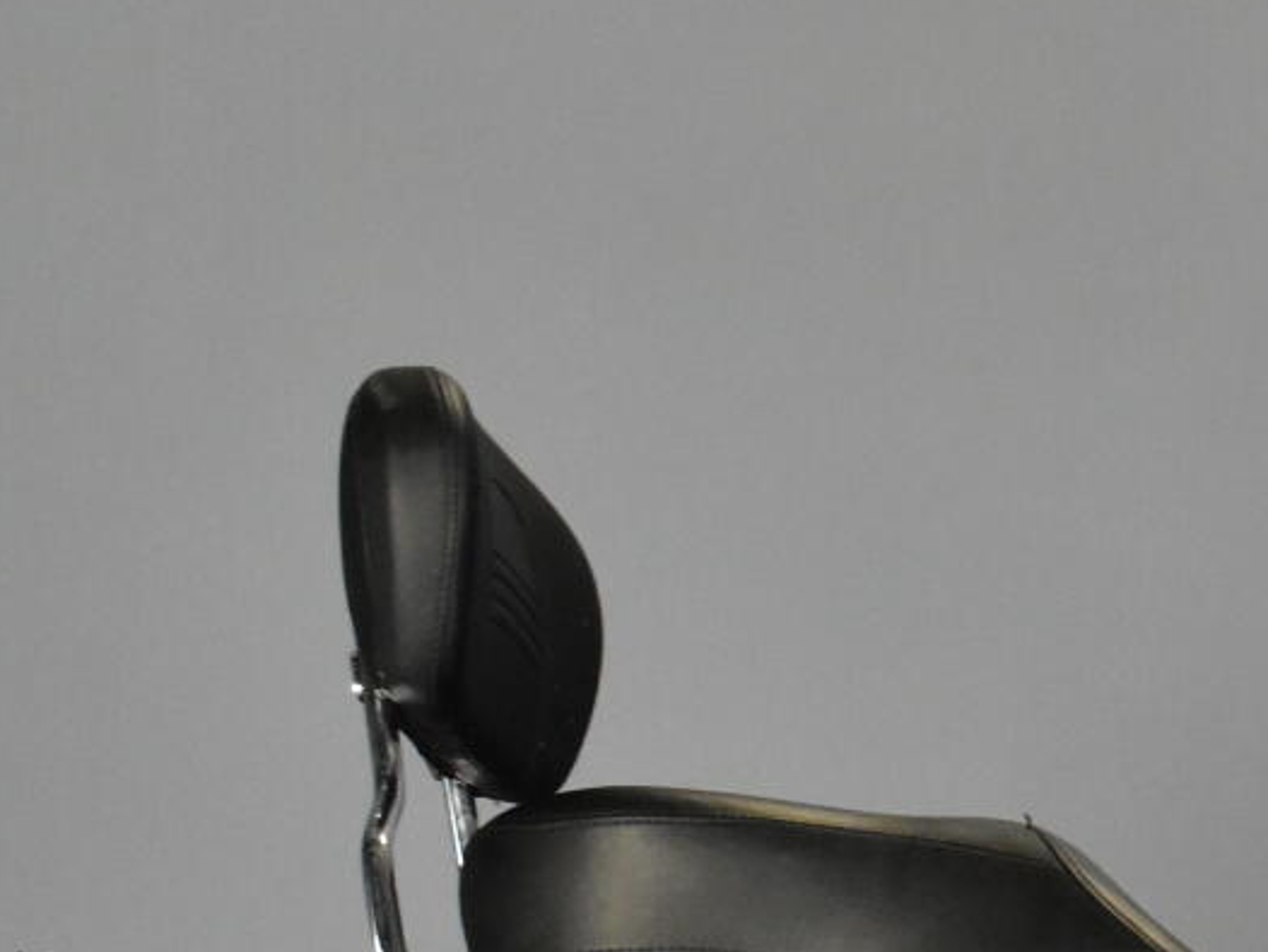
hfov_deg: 11.0
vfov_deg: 8.7
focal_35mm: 170
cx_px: 2117
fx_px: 6224
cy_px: 903
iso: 3200
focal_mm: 31
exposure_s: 1/125
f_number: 7.1
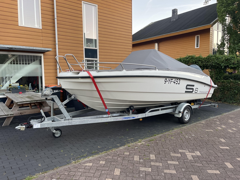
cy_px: 90
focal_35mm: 26
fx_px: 180
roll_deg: +0.5
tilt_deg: -4.7
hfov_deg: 67.3
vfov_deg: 53.1
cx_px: 120
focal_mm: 5.1
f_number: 1.6
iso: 125
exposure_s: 1/118
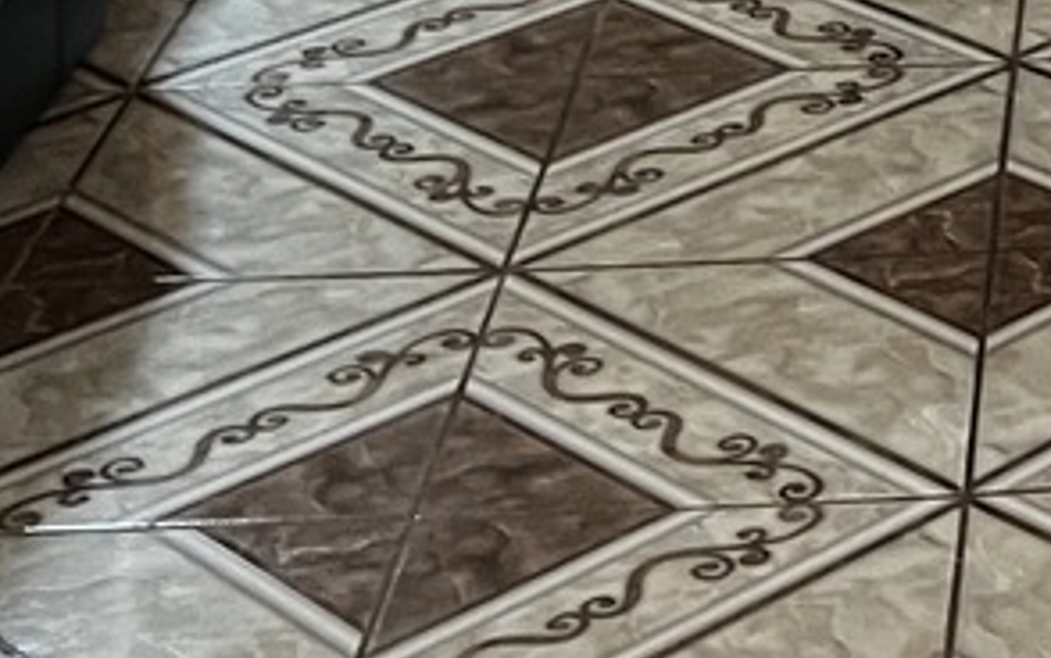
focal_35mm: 135
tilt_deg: -12.8
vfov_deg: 9.2
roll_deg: +0.6
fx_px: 3868
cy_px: -637
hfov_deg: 14.4
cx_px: 1594
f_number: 1.5
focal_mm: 5.7
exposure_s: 1/30
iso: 640
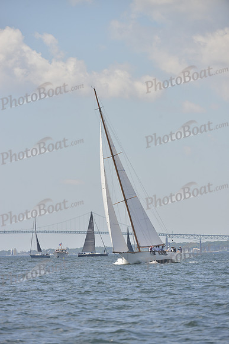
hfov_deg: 5.1
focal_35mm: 270
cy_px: 172
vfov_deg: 7.6
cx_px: 114
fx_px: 2575
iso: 280
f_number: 7.1
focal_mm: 270
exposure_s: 1/1250
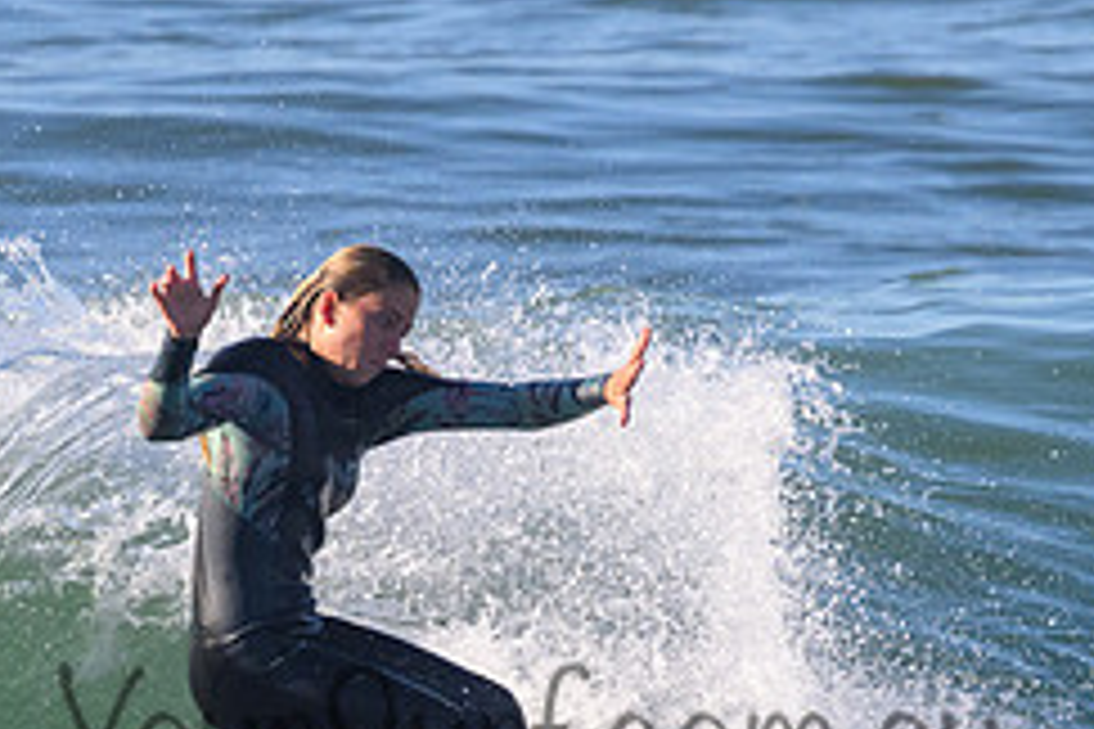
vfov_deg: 1.0
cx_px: 522
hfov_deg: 1.4
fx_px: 43513
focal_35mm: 1432
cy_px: 695
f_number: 11
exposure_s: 1/2000
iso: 2200
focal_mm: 600
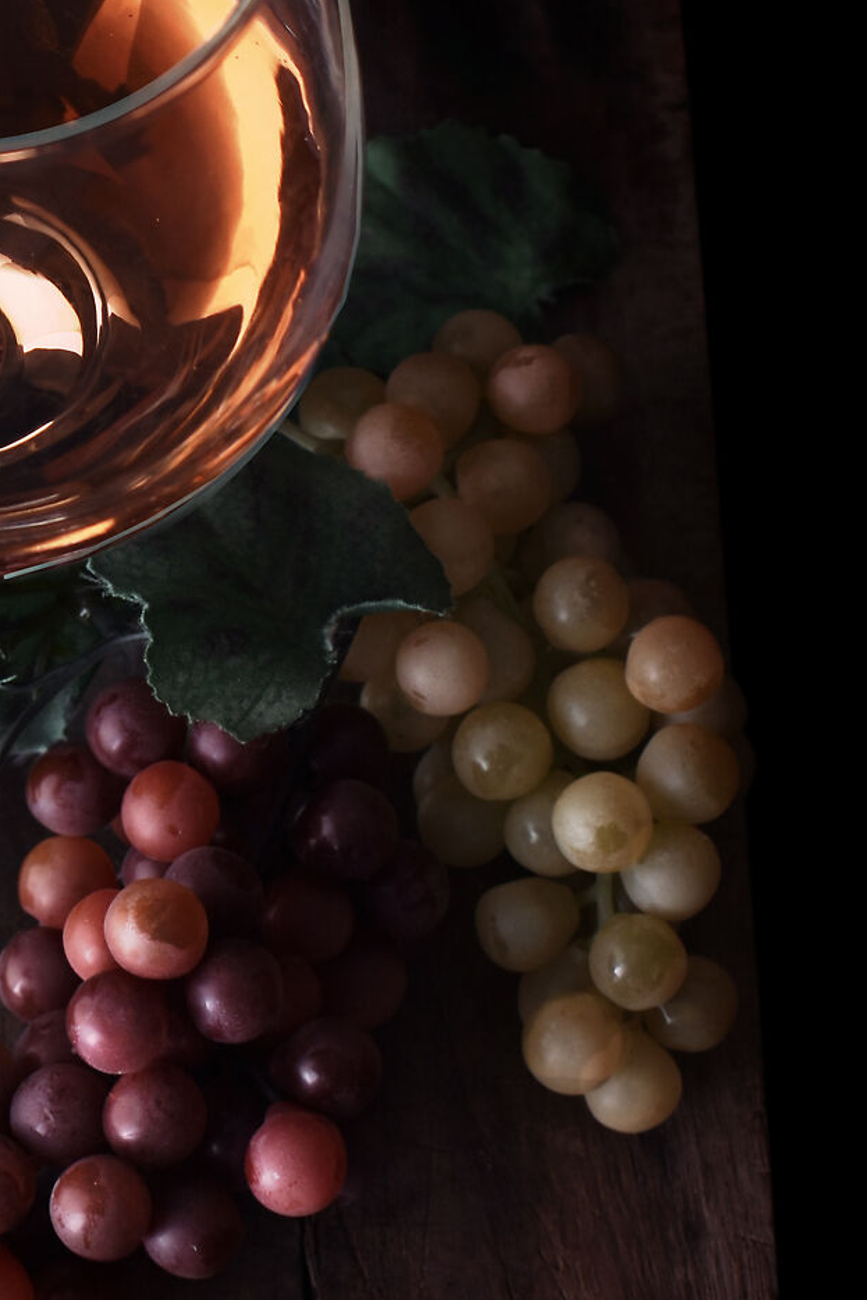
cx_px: 4
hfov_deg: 10.4
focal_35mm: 131
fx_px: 4730
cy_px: 296
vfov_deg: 15.6
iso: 100
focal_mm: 34
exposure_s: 6
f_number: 8
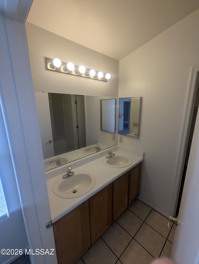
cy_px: 132
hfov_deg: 90.0
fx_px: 99
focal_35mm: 13
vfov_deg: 106.1
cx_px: 100
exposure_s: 1/126
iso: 48
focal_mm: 1.95
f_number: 2.2
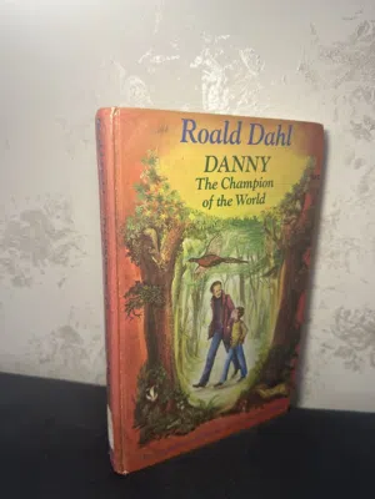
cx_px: 188
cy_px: 250
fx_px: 347
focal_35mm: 24
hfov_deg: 56.8
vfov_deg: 71.6
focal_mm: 6.86
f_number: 1.78
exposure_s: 1/96
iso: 250
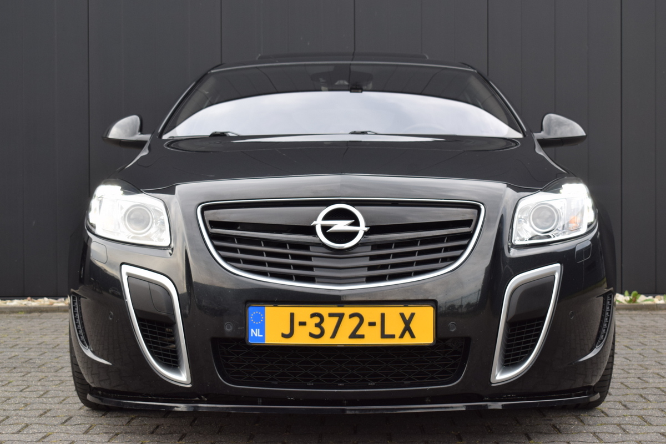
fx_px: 1110
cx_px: 333
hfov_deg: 33.4
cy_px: 222
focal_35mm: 60
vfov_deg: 22.6
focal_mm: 40
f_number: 8
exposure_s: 1/250
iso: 400
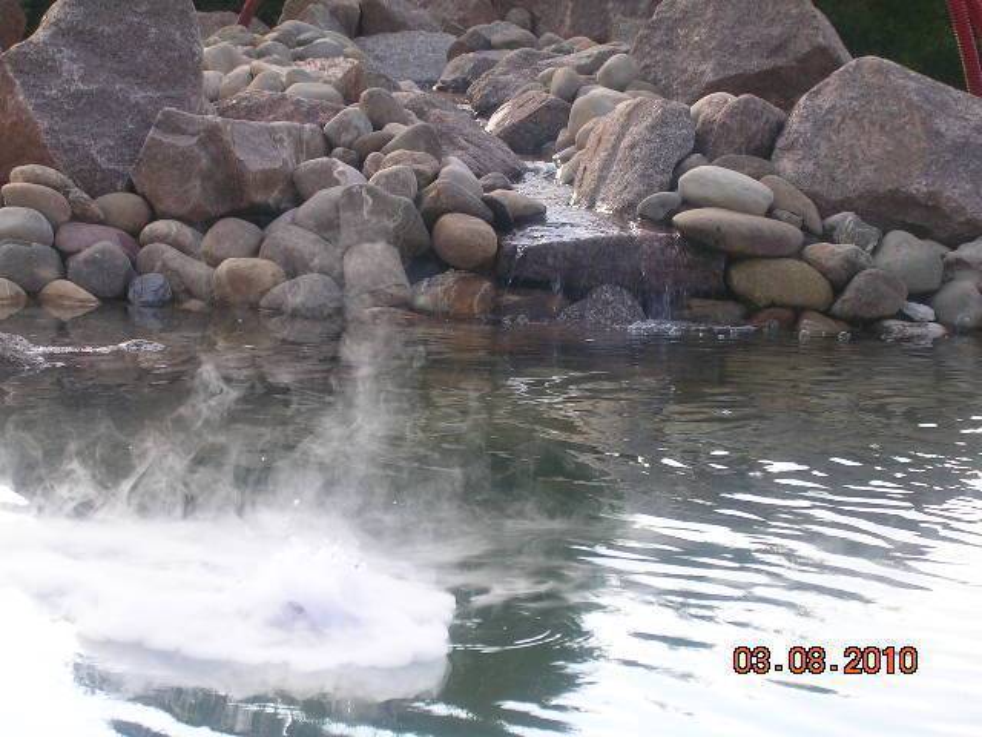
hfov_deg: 17.1
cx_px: 491
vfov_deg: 12.9
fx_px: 3262
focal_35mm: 115
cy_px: 368
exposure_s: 1/132
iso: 50
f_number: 4.9
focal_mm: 17.4
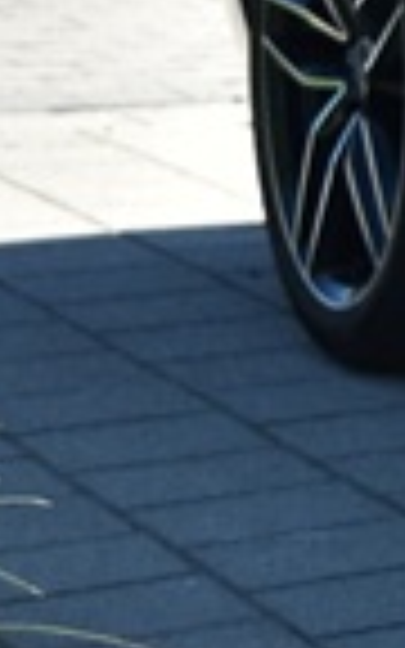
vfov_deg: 5.6
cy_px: -207
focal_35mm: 373
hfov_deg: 3.3
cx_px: 2092
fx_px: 6579
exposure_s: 1/320
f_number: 6.3
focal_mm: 35
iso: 100
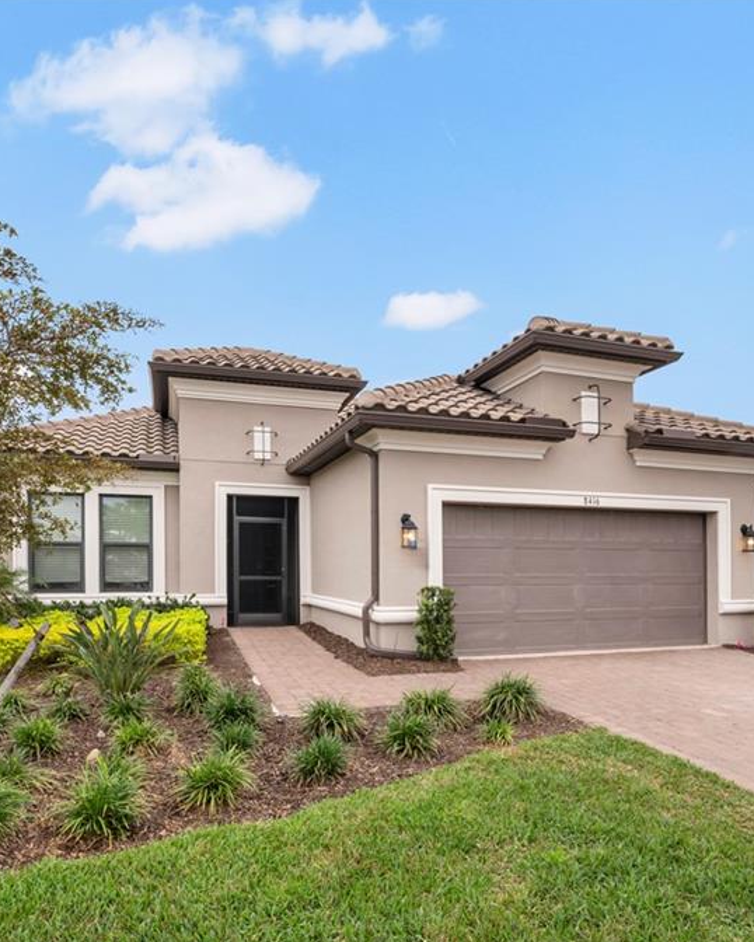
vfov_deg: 80.4
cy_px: 472
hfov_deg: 68.1
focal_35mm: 20
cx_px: 355
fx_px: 558
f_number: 11
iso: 200
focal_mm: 14
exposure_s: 1/125
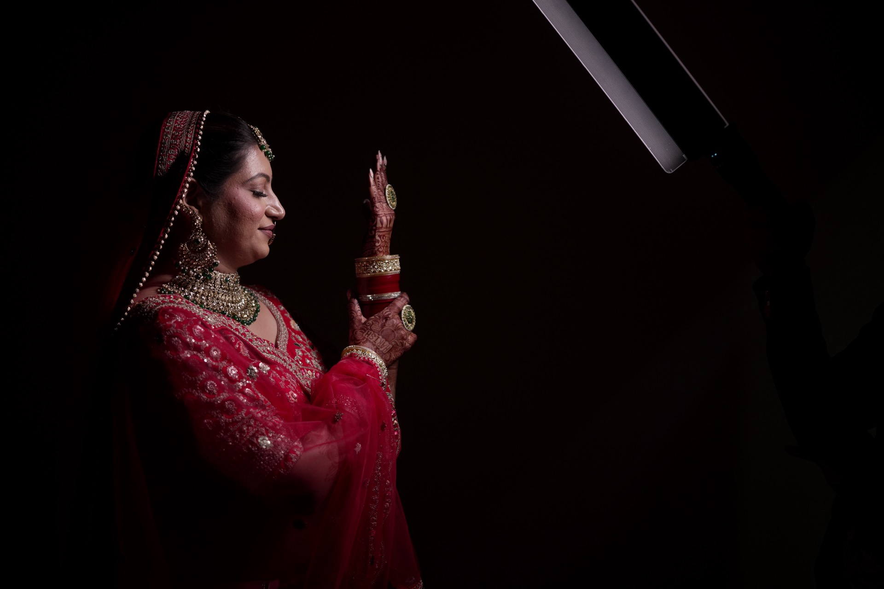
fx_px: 859
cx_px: 442
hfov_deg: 54.4
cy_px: 294
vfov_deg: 37.9
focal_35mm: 35
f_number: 1.4
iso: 400
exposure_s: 1/1250
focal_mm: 35
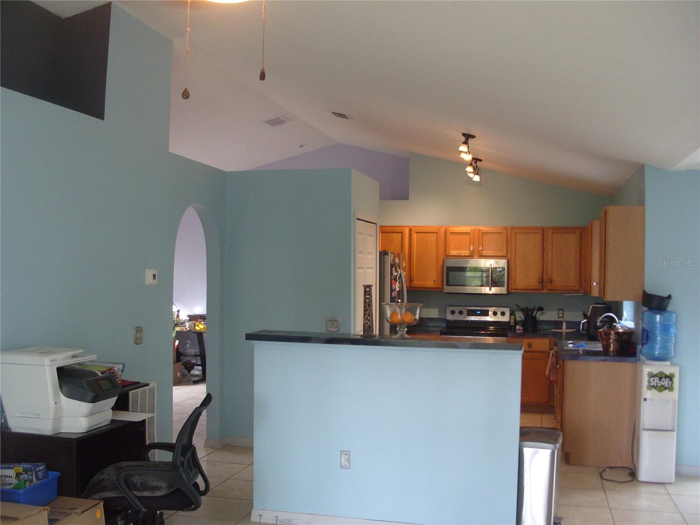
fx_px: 708
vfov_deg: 40.7
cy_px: 262
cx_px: 350
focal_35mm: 35
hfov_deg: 52.6
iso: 200
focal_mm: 7.8
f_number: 2.8
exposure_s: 1/45
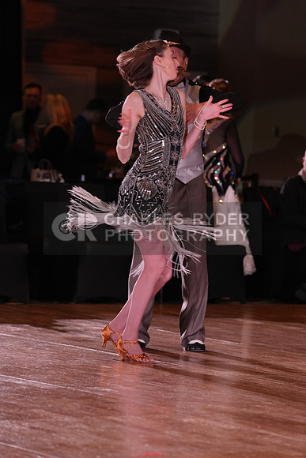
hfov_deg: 7.5
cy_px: 229
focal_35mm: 182
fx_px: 2319
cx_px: 153
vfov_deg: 11.3
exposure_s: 1/200
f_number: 5
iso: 2000
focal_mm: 182
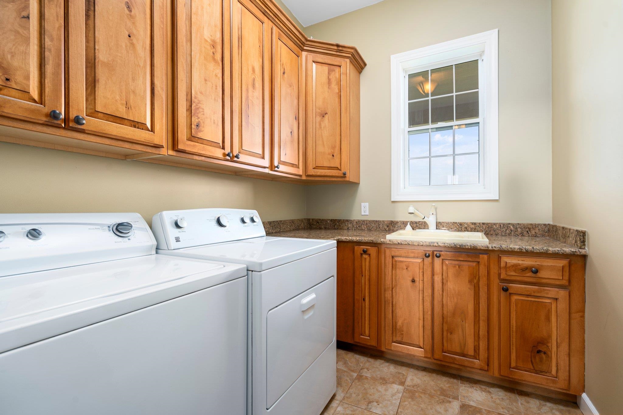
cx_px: 312
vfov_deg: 73.7
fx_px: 277
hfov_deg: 96.7
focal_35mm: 16
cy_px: 208
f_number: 7.1
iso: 320
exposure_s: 1/3
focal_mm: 16
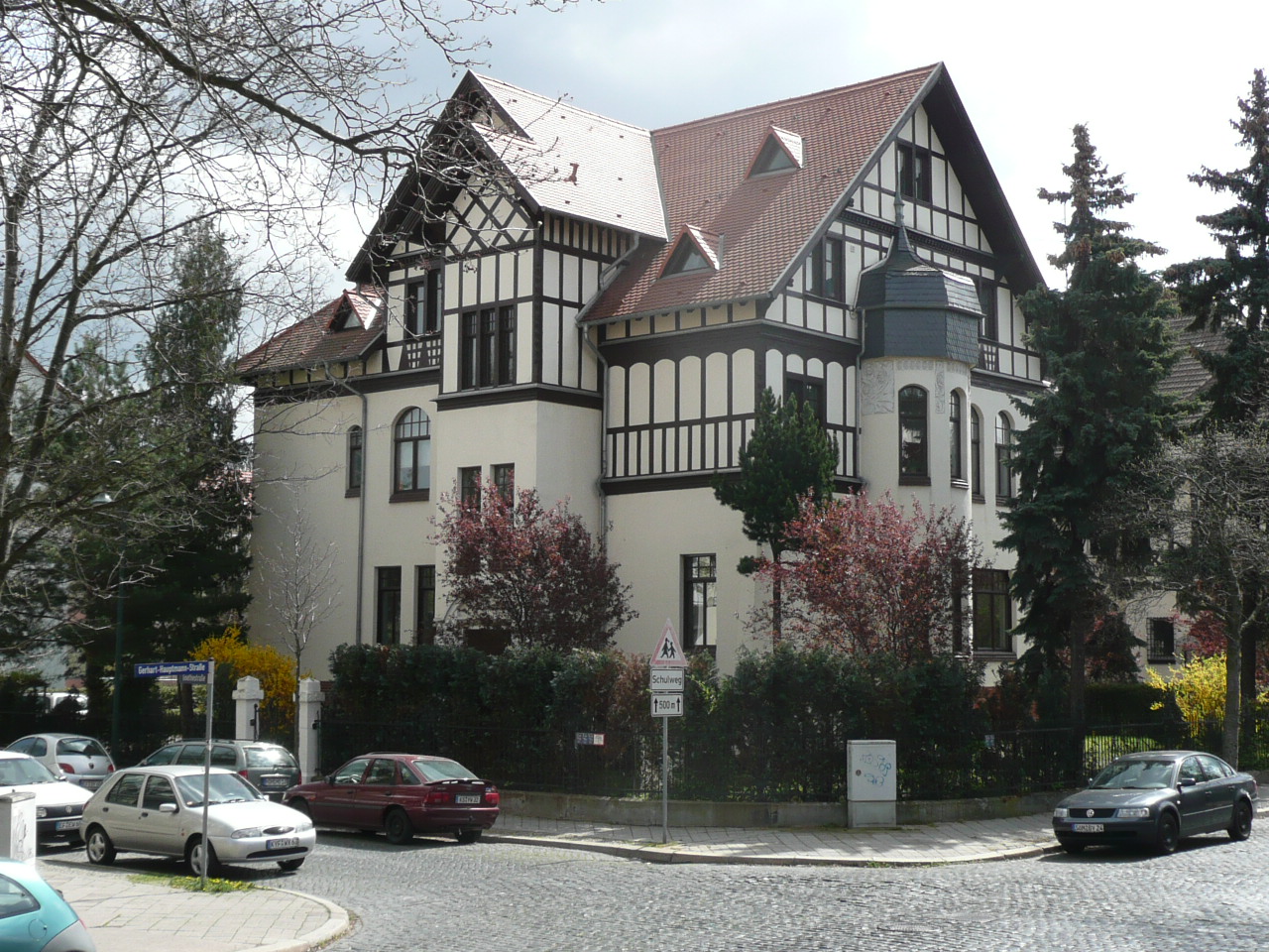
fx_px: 1833
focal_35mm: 50
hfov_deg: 38.2
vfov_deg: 29.1
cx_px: 634
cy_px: 476
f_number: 3.7
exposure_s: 1/500
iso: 100
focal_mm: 5.8
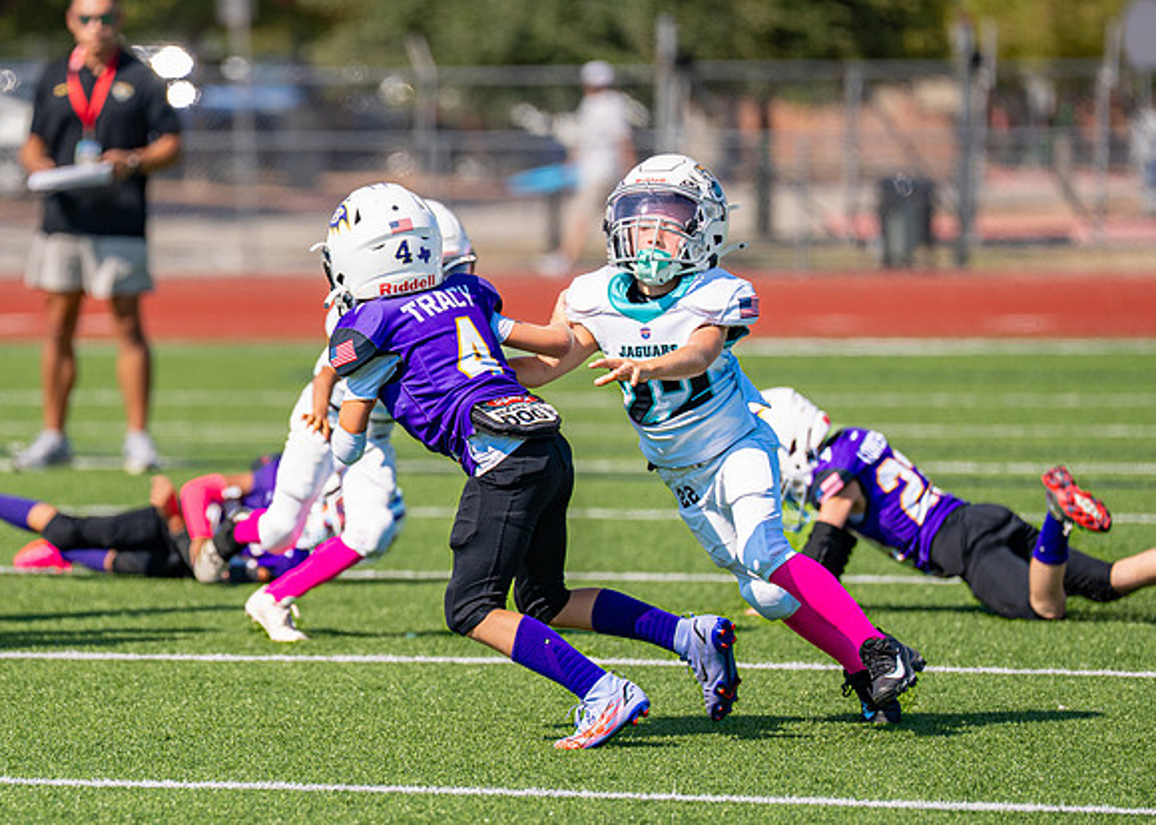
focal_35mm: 331
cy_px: 453
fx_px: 10879
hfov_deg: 6.1
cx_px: 288
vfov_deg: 4.3
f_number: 2.8
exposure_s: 1/2000
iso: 100
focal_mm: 200
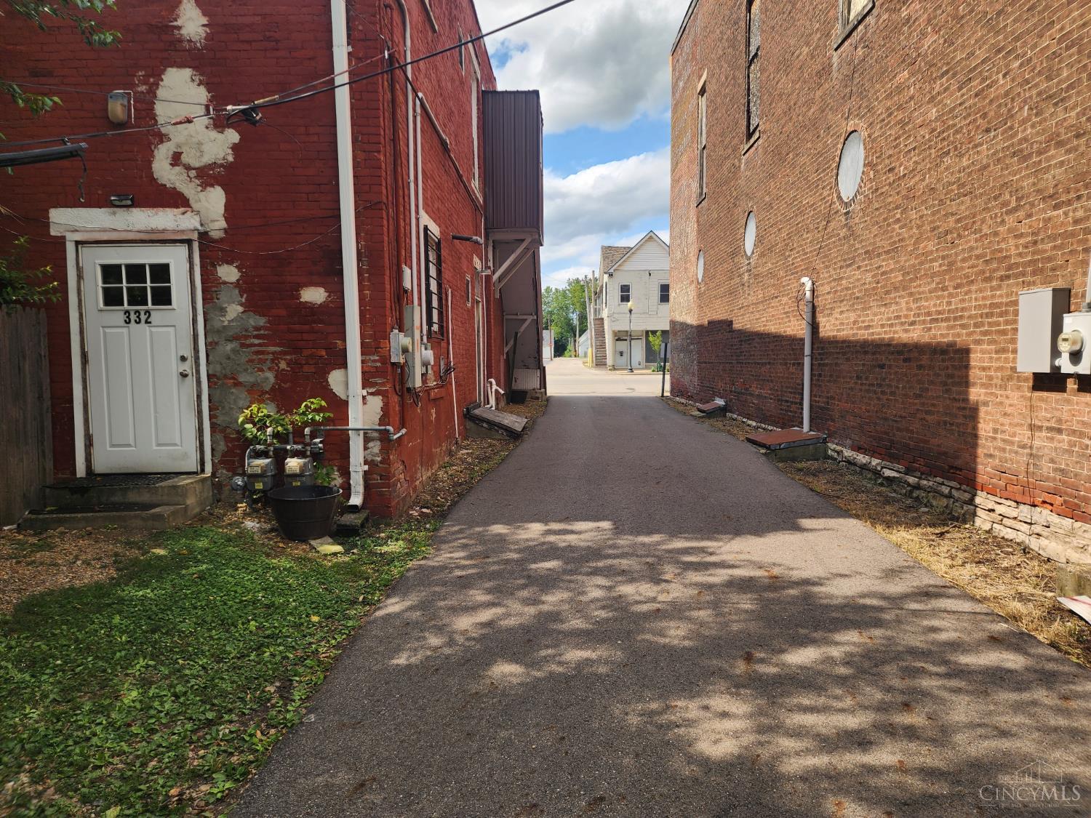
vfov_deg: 58.9
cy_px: 409
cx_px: 546
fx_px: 725
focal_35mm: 23
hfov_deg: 73.9
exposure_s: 1/541
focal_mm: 6.4
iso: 12
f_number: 1.8
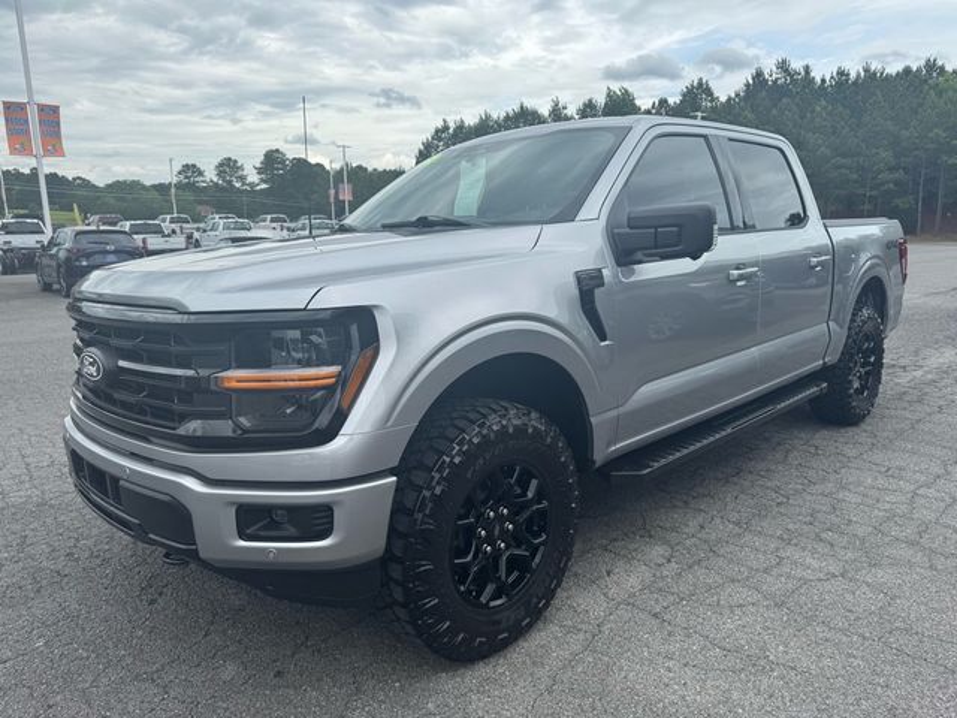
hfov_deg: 71.6
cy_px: 359
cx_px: 478
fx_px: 664
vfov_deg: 56.8
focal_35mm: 24
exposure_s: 1/2604
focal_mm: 6.76
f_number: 1.78
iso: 80
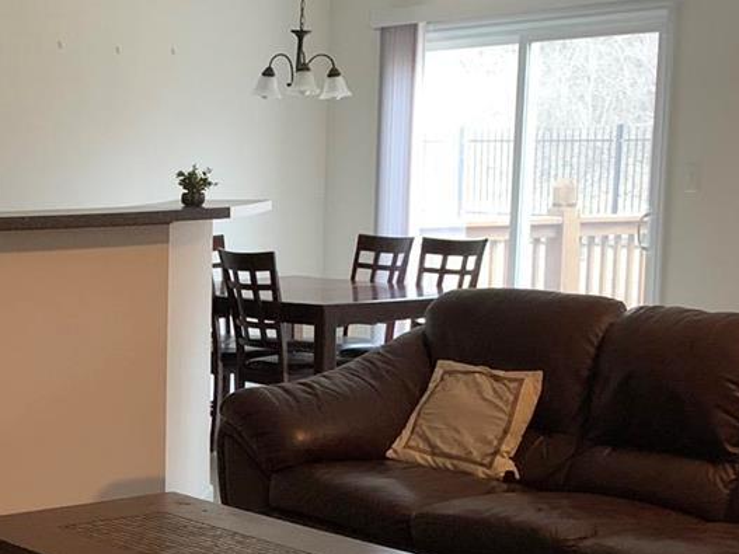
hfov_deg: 23.8
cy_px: 481
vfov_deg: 18.4
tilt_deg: -8.6
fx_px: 1686
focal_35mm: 79
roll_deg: +0.8
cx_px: 34
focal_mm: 4.25
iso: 800
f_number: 1.8
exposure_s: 1/30
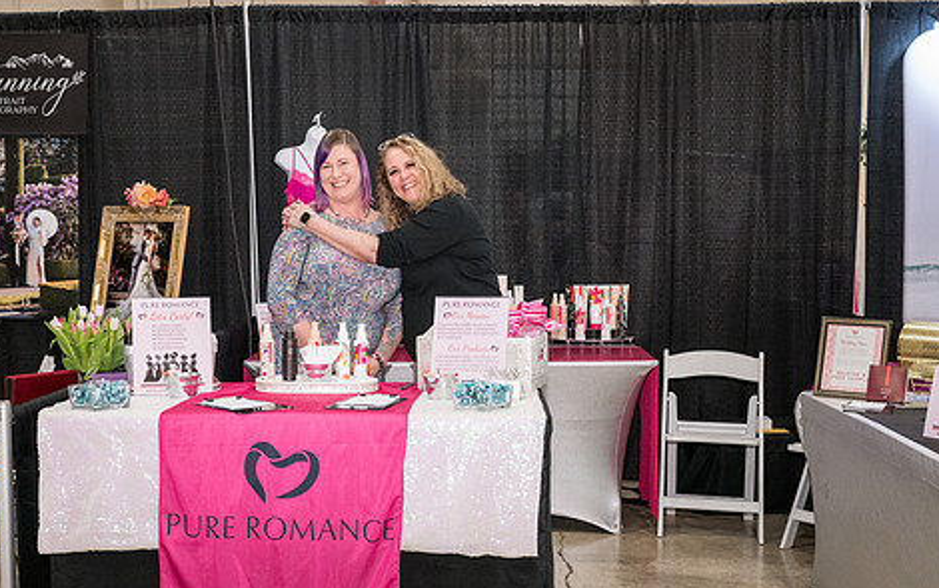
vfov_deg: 29.2
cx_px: 408
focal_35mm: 44
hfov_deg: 45.2
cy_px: 305
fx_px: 1126
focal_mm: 35
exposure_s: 1/400
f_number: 4
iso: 3200
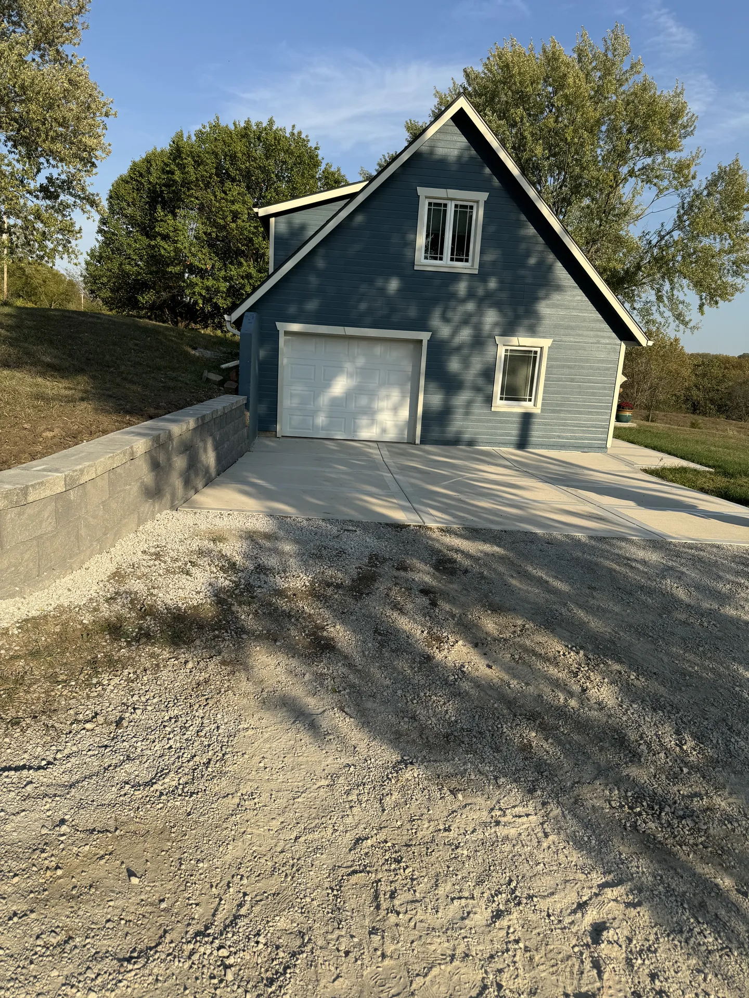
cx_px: 374
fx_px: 692
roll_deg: -2.0
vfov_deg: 71.6
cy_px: 499
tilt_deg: -10.3
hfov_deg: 56.8
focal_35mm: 24
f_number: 1.78
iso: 80
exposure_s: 1/3802
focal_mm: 6.76
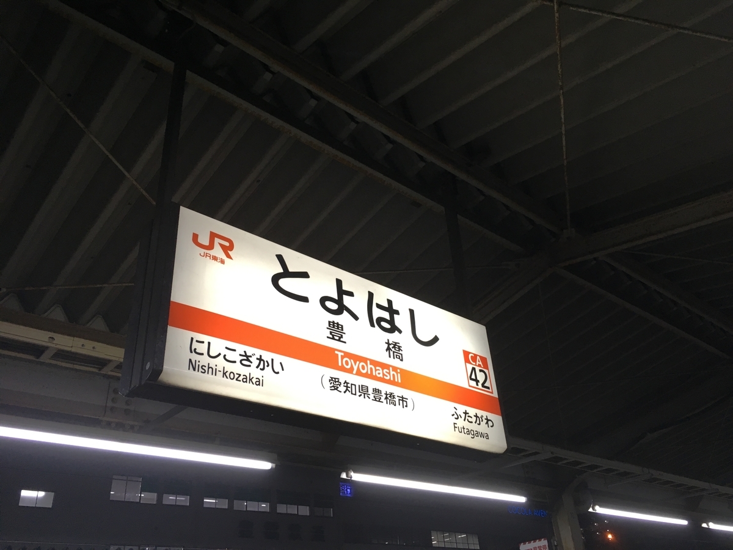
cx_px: 366
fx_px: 614
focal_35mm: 29
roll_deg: +5.9
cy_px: 275
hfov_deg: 61.7
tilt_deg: +32.9
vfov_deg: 48.2
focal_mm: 4.15
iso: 40
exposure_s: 1/30
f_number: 2.2
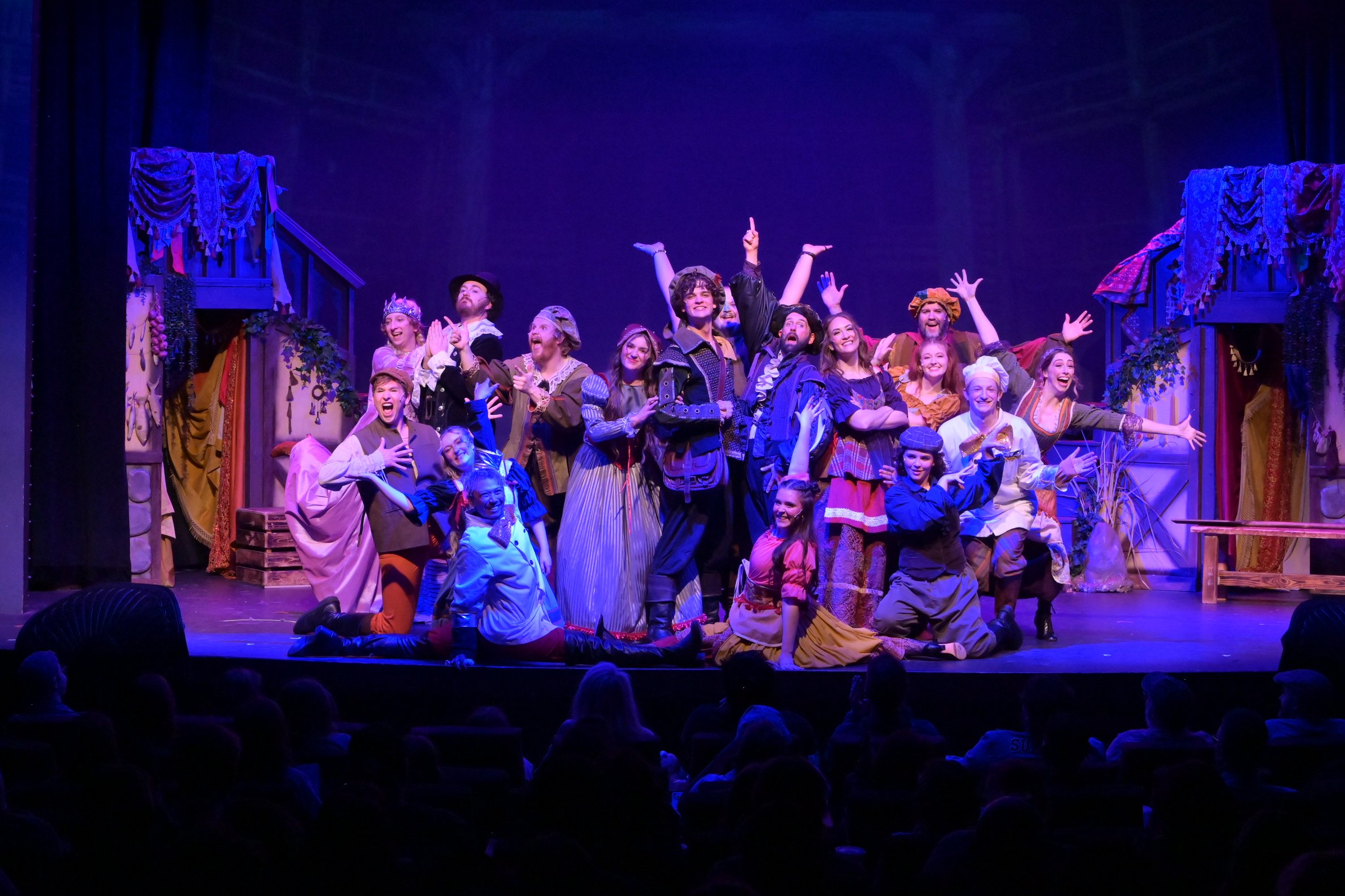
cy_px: 430
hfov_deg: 27.7
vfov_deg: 18.7
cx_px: 667
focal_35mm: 73
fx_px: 2727
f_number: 9
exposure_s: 1/320
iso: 8000
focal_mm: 70
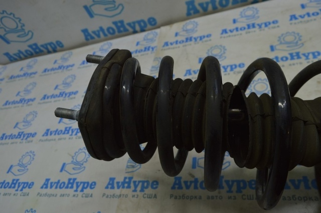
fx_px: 240
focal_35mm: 27
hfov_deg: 67.4
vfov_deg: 47.8
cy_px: 106
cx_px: 160
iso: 400
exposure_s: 1/50
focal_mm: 18
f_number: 7.1
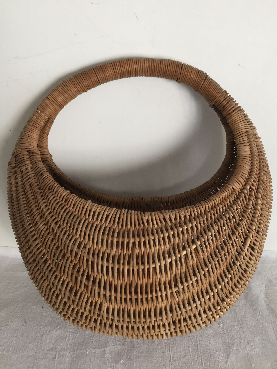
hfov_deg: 48.2
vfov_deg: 61.7
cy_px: 184
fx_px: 309
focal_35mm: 29
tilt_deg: -37.3
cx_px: 138
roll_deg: -0.4
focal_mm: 4.15
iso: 100
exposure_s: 1/33
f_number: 2.2
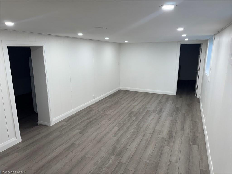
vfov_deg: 56.8
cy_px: 87
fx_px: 161
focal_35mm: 24
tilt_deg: -12.0
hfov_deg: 71.6
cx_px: 116
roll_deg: +0.0
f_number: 1.78
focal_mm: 6.76
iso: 125
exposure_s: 1/120
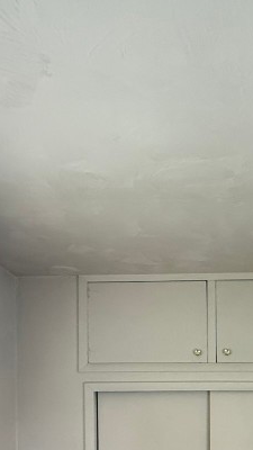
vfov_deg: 45.6
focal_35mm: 39
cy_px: 423
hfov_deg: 29.5
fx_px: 465
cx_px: 214
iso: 320
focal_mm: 2.22
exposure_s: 1/120
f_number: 2.2
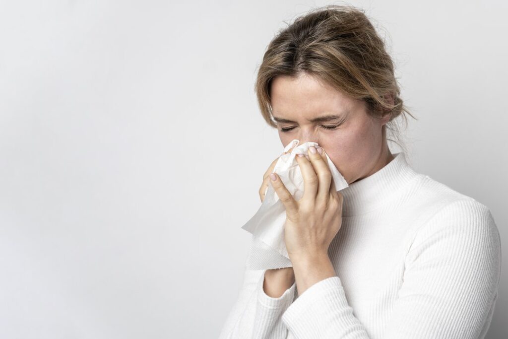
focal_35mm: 84
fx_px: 1185
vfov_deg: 16.3
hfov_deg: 24.2
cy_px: 170
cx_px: 254
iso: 100
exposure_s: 1/125
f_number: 5
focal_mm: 56
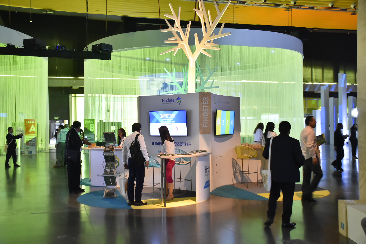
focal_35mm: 40
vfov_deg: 33.0
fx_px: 412
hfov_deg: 47.9
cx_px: 183
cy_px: 122
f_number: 4
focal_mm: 27
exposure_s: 1/50
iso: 1600
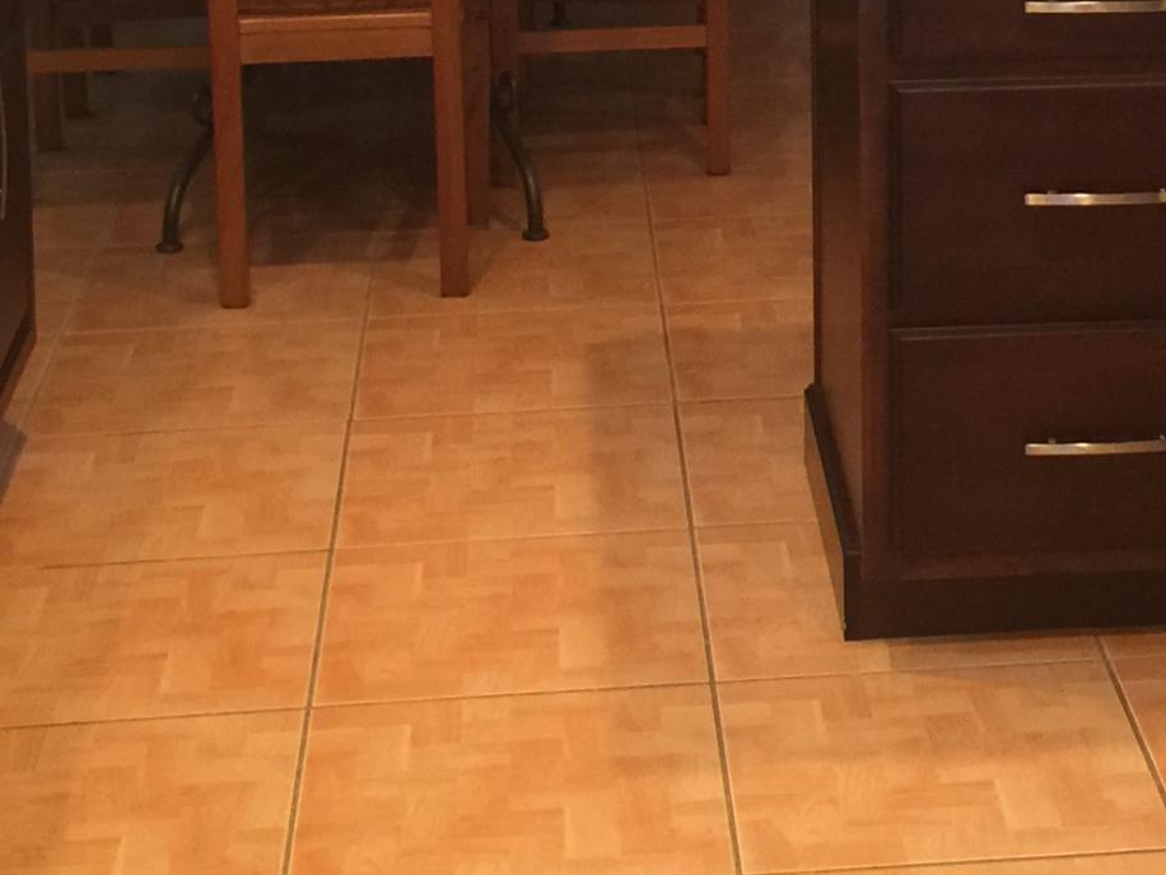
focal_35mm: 95
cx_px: 831
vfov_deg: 14.9
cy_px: -233
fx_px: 3200
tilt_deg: -6.8
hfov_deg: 20.5
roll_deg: -0.2
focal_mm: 4.15
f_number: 2.2
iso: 100
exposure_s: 1/15
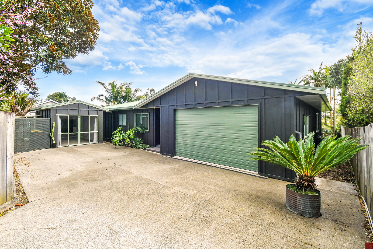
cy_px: 124
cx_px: 186
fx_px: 155
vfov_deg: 77.3
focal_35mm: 15
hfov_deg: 100.4
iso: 1000
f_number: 10
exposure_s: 1/250
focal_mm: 10
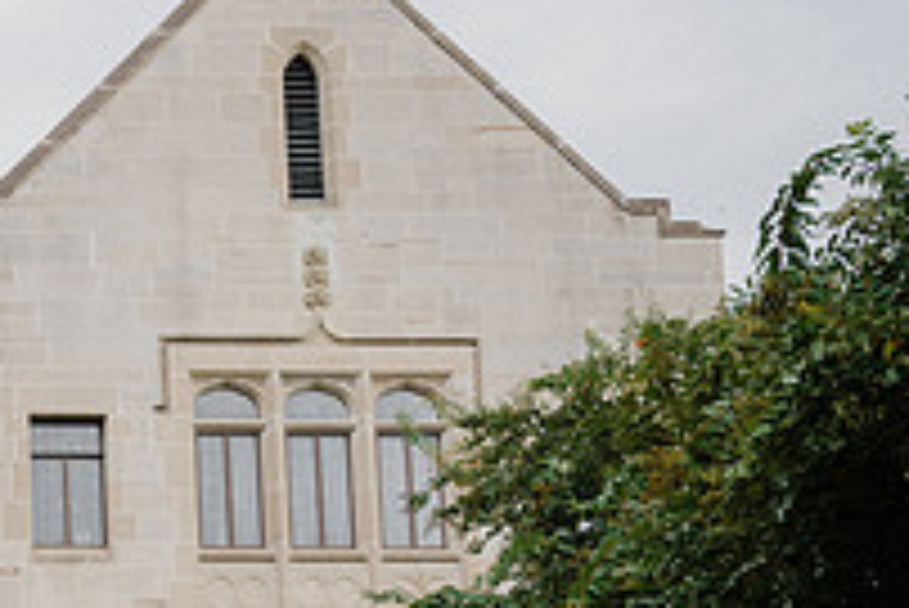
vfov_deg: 18.3
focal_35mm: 69
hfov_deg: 24.6
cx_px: -338
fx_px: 1743
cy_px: 804
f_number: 3.5
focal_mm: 24
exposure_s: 1/320
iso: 160
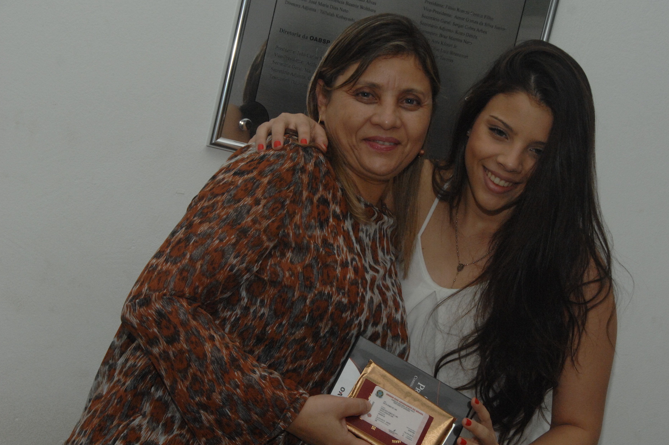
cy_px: 249
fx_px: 1652
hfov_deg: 22.9
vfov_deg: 15.3
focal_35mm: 89
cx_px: 368
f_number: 9
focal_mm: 52
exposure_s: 1/250
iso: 800
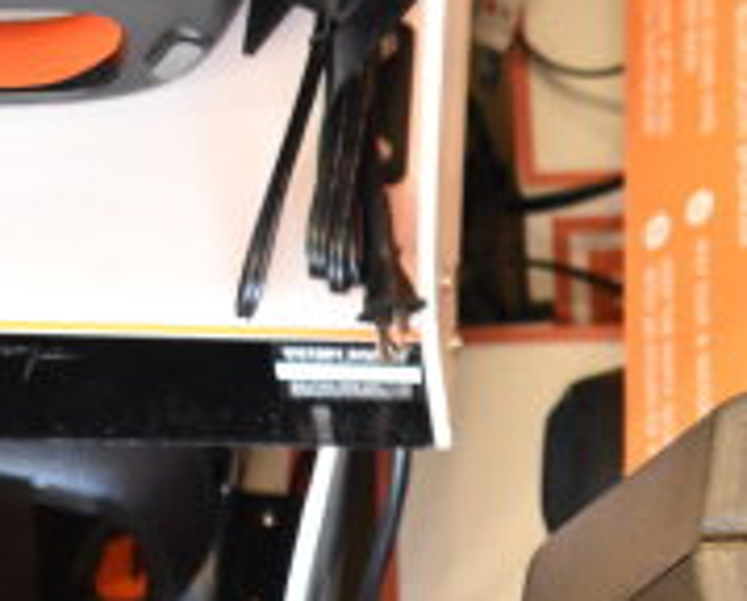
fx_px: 2969
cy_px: 699
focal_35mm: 134
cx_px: 1235
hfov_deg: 13.3
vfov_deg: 11.4
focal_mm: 28
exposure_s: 1/50
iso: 3600
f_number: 4.2
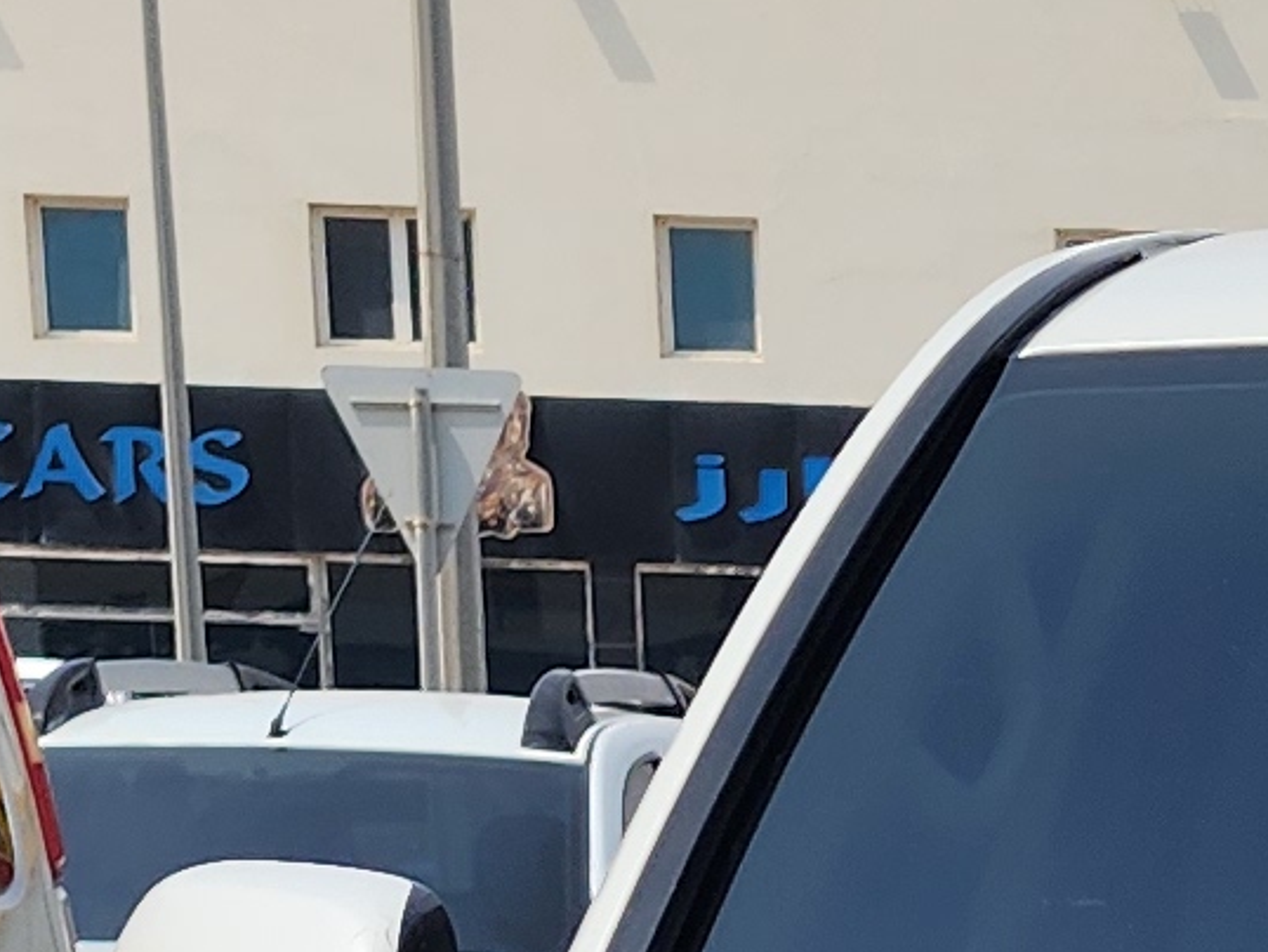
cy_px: 2500
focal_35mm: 171
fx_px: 6267
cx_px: 2164
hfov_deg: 10.9
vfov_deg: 7.9
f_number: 1.8
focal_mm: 6.4
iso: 12
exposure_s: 1/1884
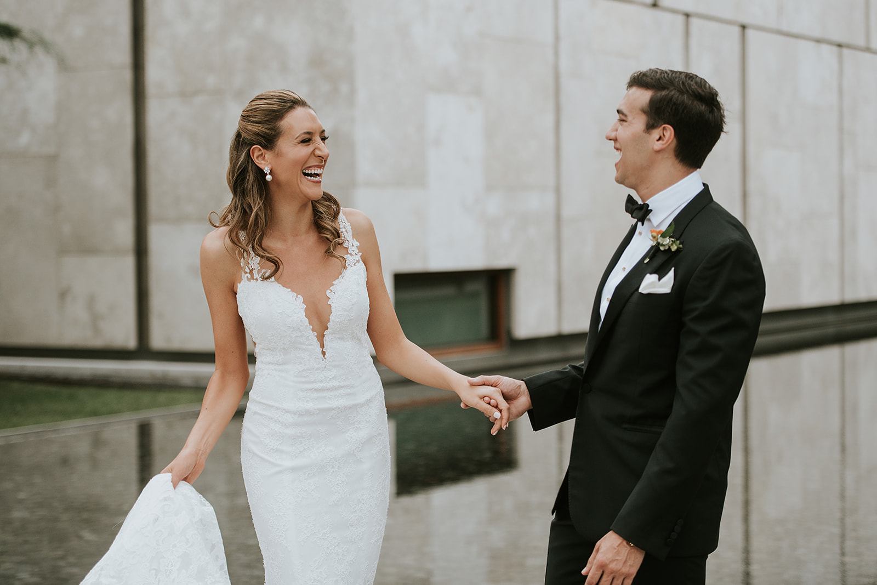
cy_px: 281
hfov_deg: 23.9
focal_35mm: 85
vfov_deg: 16.1
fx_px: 2073
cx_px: 422
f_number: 2.8
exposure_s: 1/1600
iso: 320
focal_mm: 82
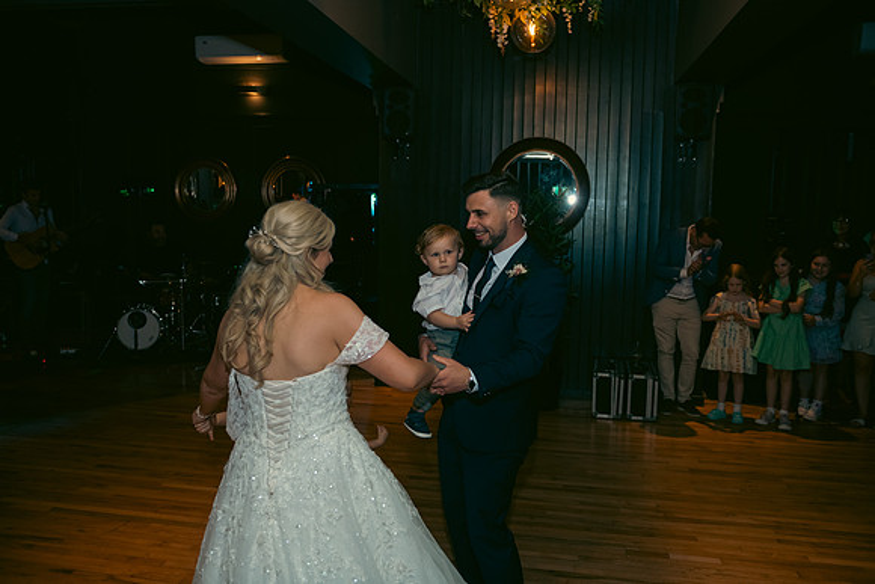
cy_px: 292
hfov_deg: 58.7
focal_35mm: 32
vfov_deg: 41.1
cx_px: 438
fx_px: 778
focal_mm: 32
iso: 640
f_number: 3.5
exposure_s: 1/160
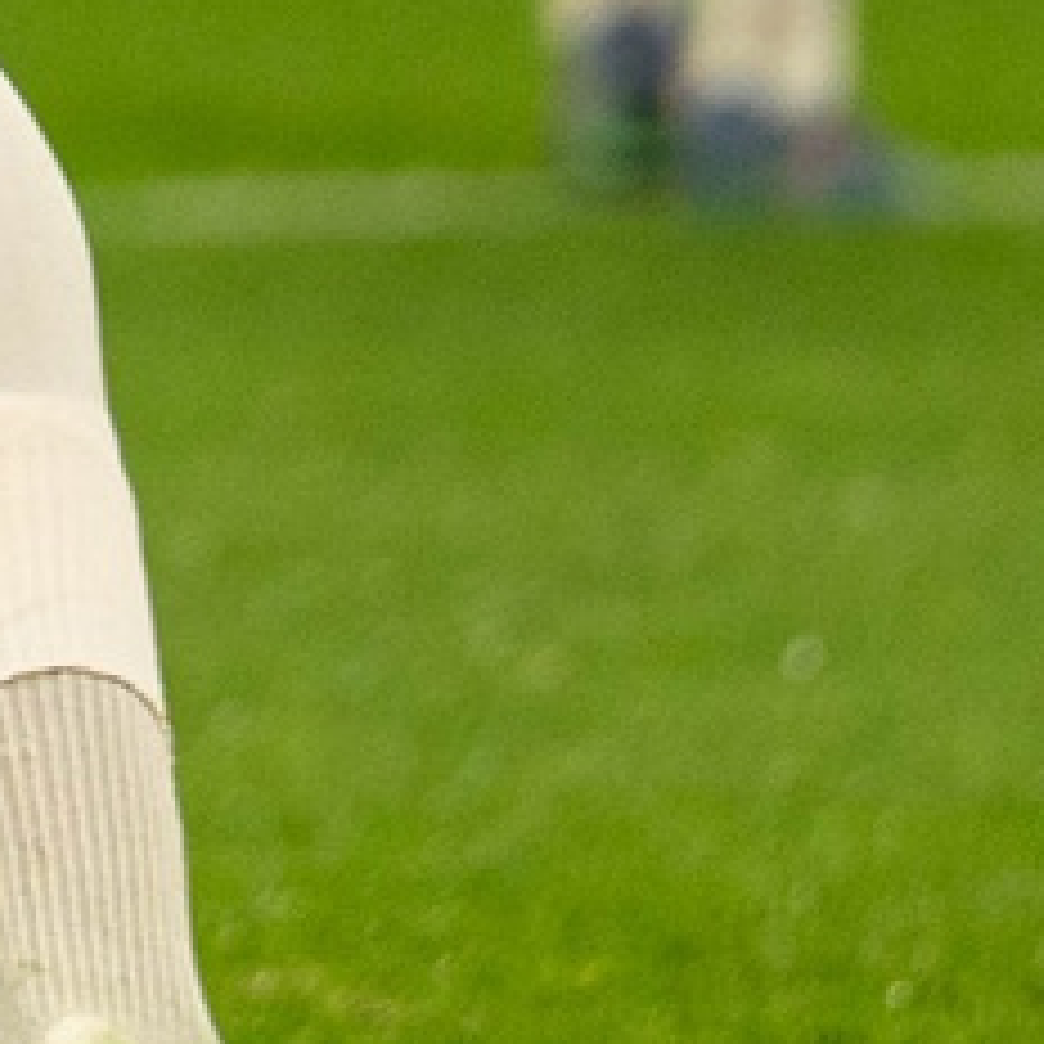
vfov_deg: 0.9
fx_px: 68141
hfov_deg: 0.9
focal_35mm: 1997
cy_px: -1741
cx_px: -1190
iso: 500
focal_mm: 200
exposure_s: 1/1000
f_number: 2.8
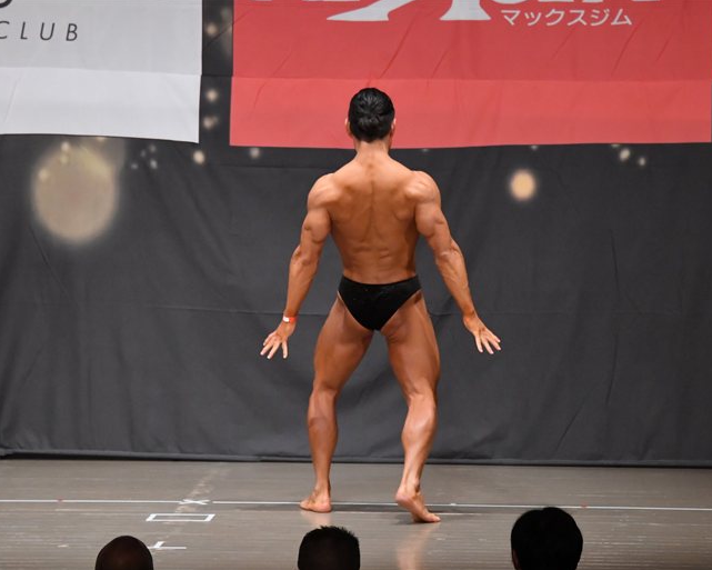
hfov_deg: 8.4
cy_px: 284
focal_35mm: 229
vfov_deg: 6.8
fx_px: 4826
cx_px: 366
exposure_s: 1/400
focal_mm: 135
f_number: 5.6
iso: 6400
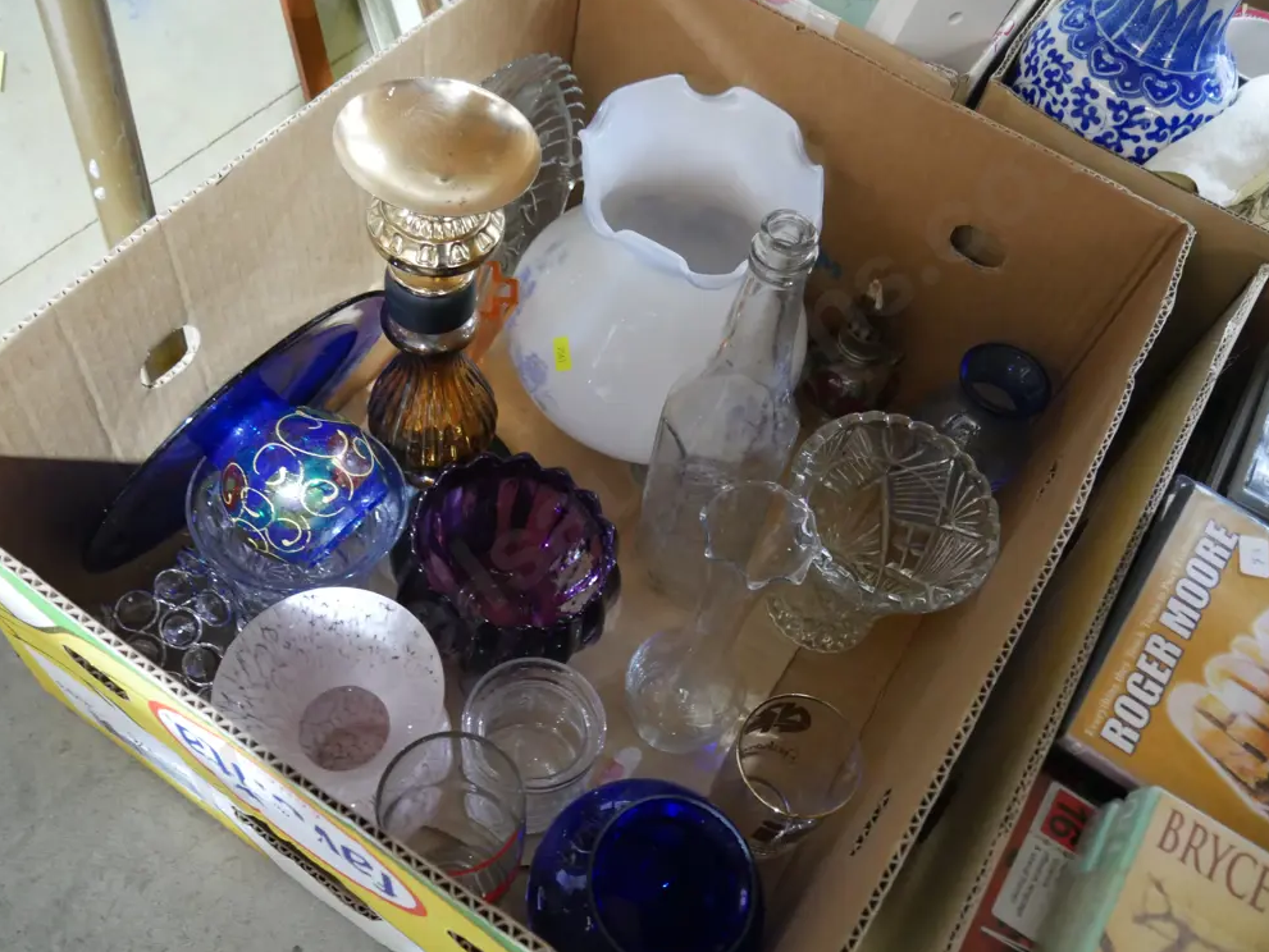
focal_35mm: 31
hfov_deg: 58.3
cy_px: 477
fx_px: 1137
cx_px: 627
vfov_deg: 45.5
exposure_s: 1/40
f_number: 3.6
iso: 3200
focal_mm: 15
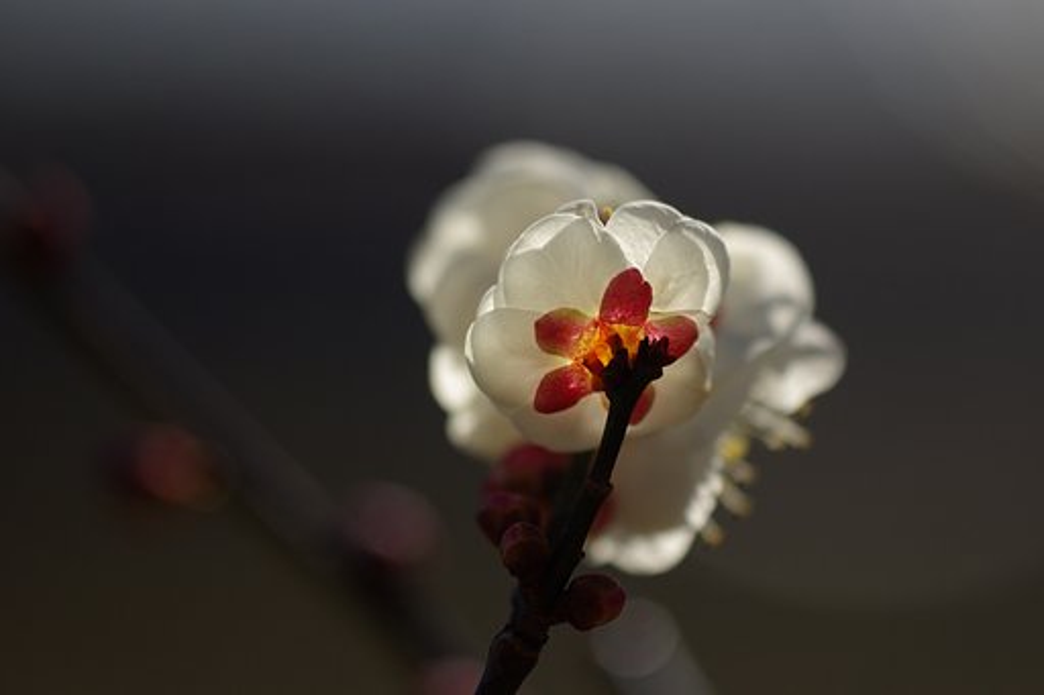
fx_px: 7827
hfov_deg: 7.6
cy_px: 348
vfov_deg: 5.1
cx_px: 522
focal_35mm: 270
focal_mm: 180
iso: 100
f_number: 3.5
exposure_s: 1/1600
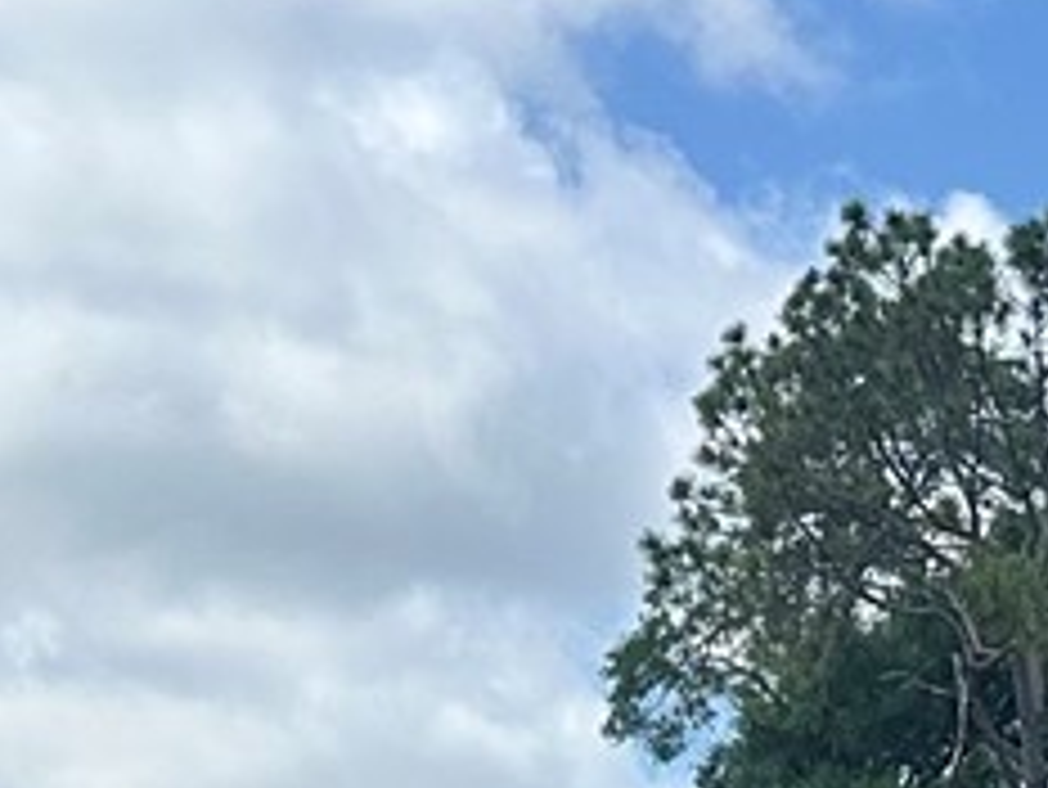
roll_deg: -1.6
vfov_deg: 8.1
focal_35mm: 165
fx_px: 4998
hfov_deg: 11.8
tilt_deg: -3.0
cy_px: 2062
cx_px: 1057
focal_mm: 6.86
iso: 80
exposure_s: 1/4545
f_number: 1.78
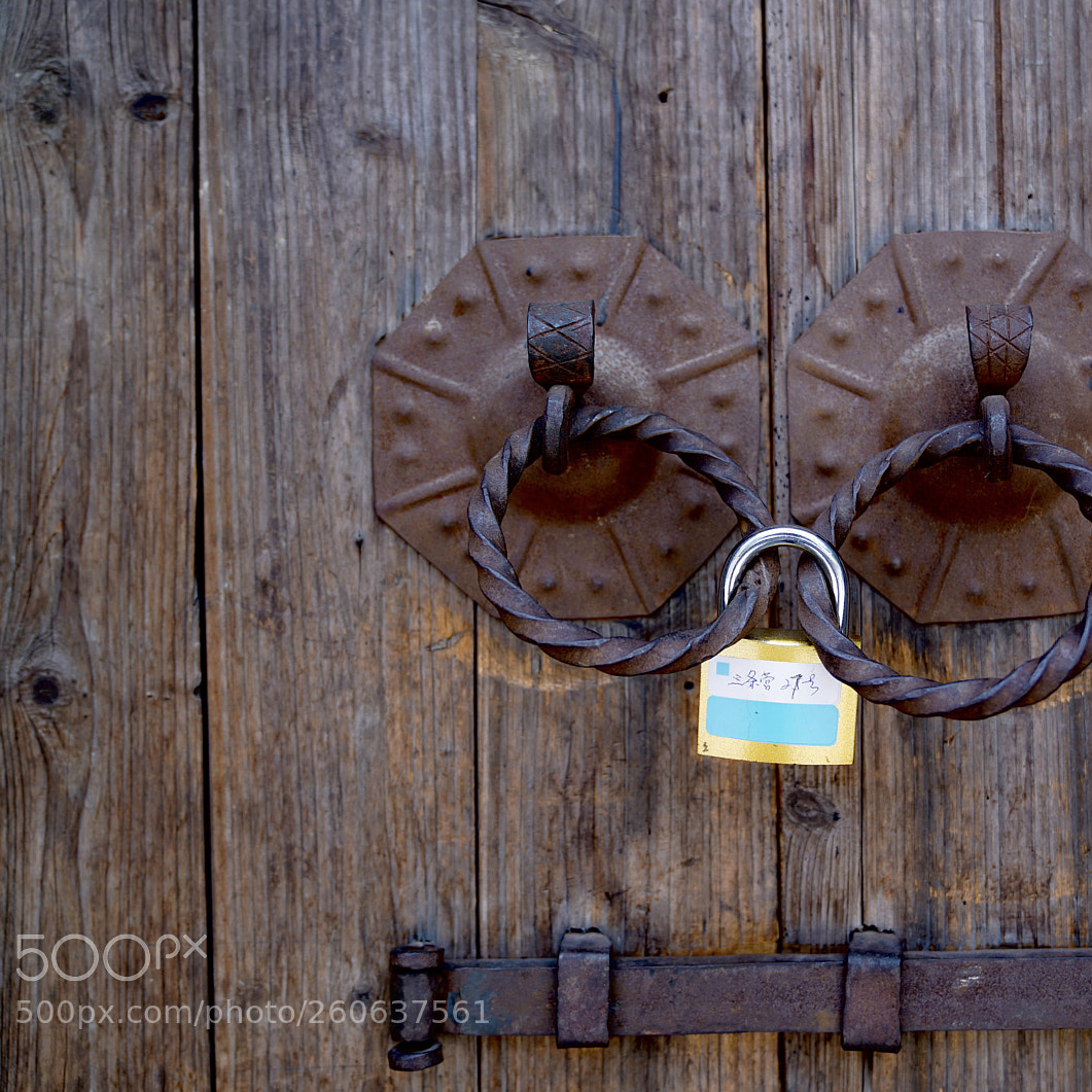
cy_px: 544
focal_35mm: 41
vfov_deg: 40.9
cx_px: 775
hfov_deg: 40.1
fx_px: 1463
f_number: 2.8
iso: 100
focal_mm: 32
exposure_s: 1/200
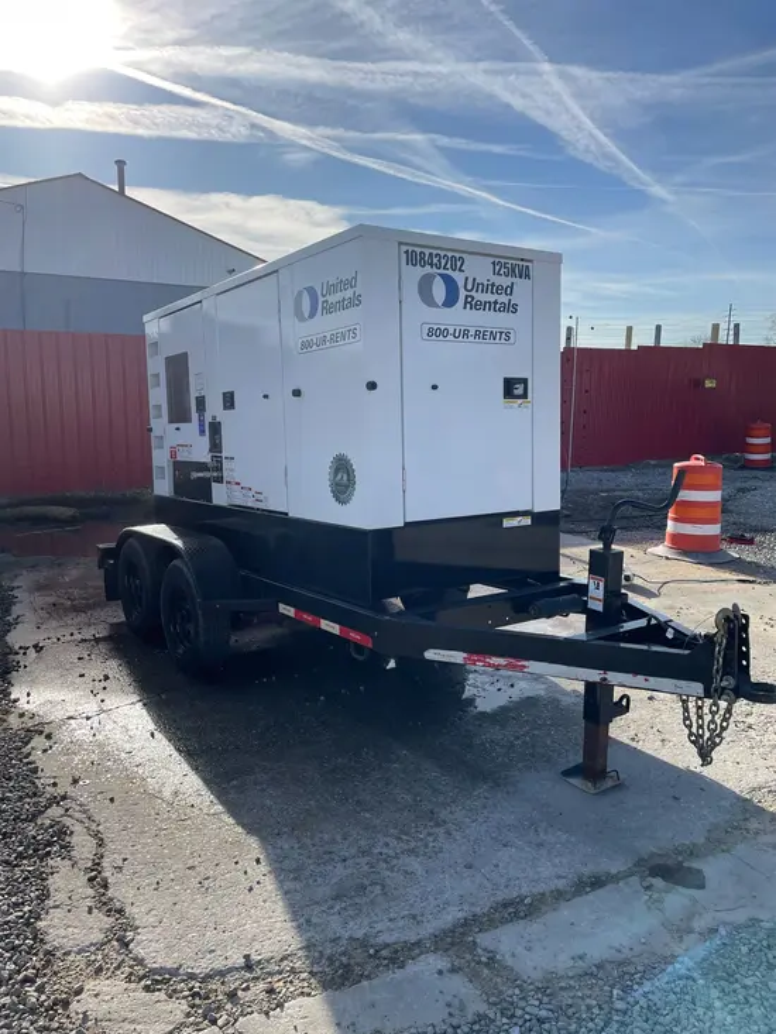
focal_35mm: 26
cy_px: 517
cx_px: 388
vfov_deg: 67.3
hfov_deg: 53.1
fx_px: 777
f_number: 1.6
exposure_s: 1/3861
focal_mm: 4.2
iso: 32
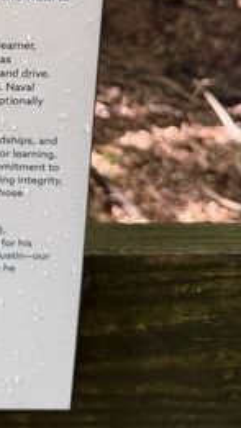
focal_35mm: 80
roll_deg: -1.1
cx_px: -146
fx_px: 908
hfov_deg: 14.0
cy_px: -18
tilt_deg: -16.4
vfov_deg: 25.0
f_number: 1.78
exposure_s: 1/121
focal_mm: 6.76
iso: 160
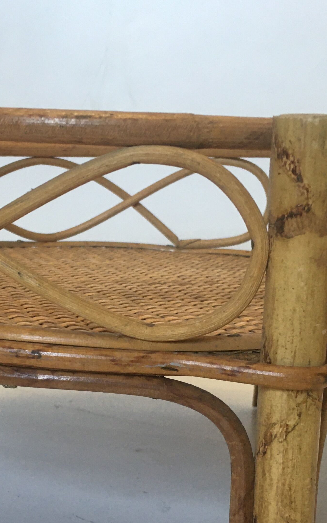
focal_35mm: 57
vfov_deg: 35.3
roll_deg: -1.5
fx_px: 813
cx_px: 109
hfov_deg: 22.7
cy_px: 349
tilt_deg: -10.0
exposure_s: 1/33
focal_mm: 4.15
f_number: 2.2
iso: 64
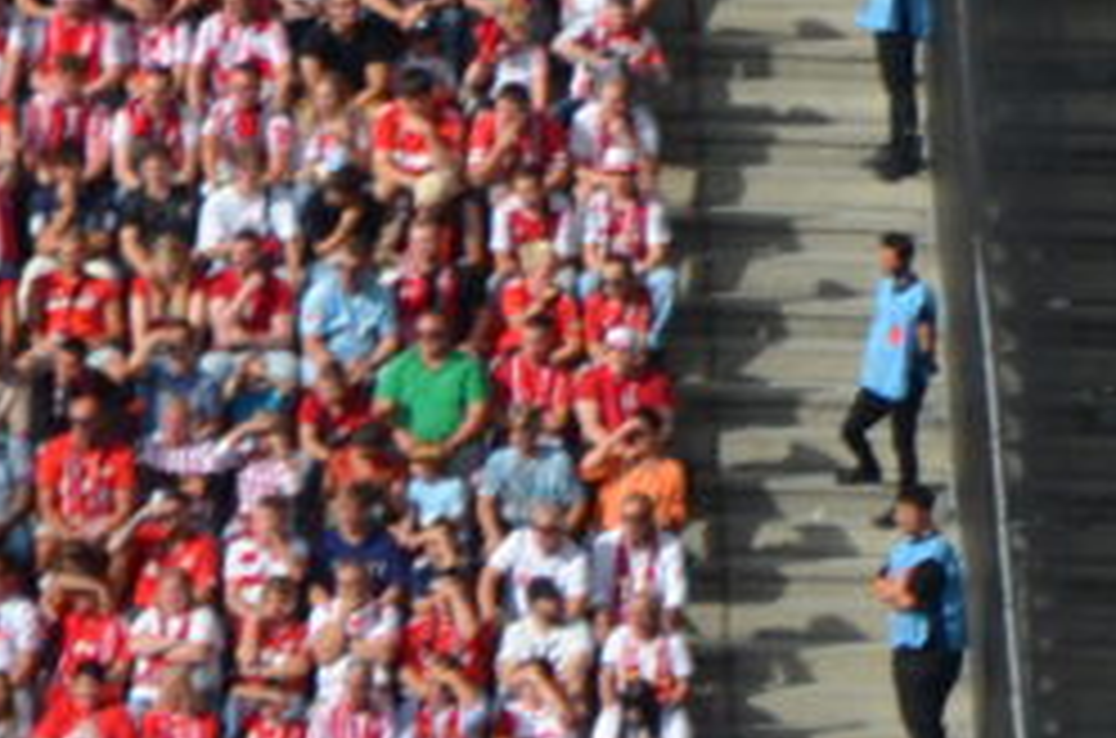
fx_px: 31454
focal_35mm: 1017
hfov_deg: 2.0
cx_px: 3447
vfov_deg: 1.3
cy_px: 108
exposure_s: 1/800
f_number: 7.1
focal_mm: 105
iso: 200
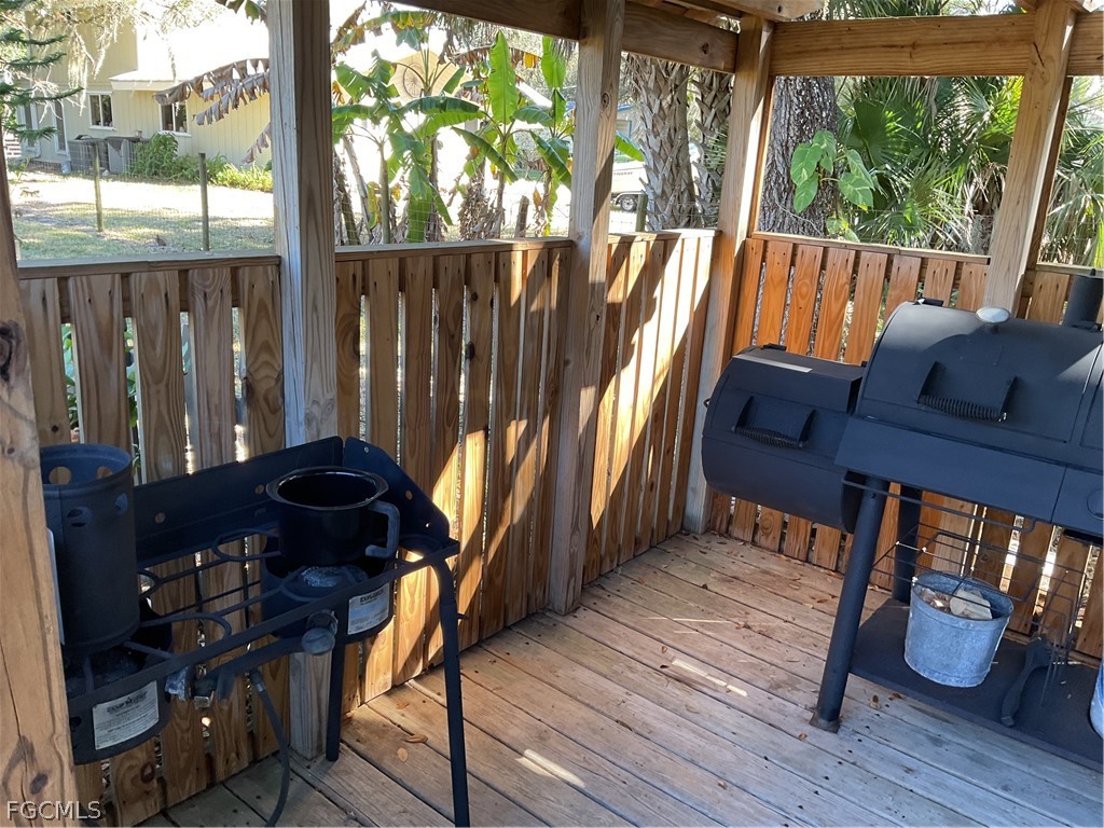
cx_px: 552
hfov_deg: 61.7
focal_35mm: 29
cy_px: 414
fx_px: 925
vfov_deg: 48.2
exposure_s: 1/120
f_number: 1.8
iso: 64
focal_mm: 3
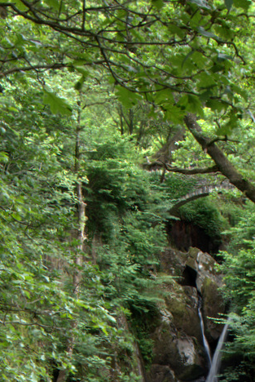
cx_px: 178
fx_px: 1304
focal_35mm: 123
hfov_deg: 11.2
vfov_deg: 15.7
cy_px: 511
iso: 100
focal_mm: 24
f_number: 9
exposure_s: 1/13
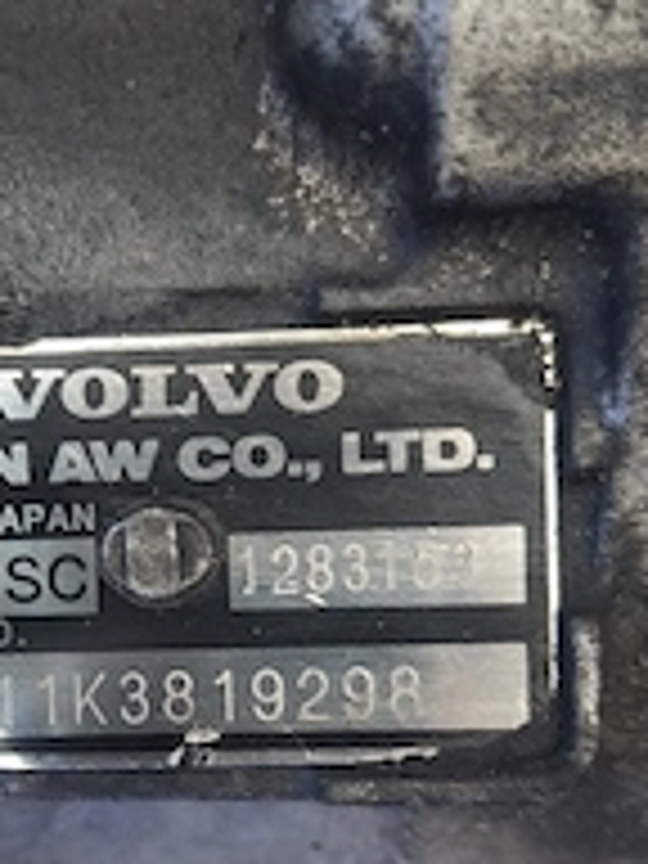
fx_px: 1198
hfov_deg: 29.9
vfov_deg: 39.1
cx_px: 184
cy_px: 590
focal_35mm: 48
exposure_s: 1/25
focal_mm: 5.54
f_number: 1.8
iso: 400
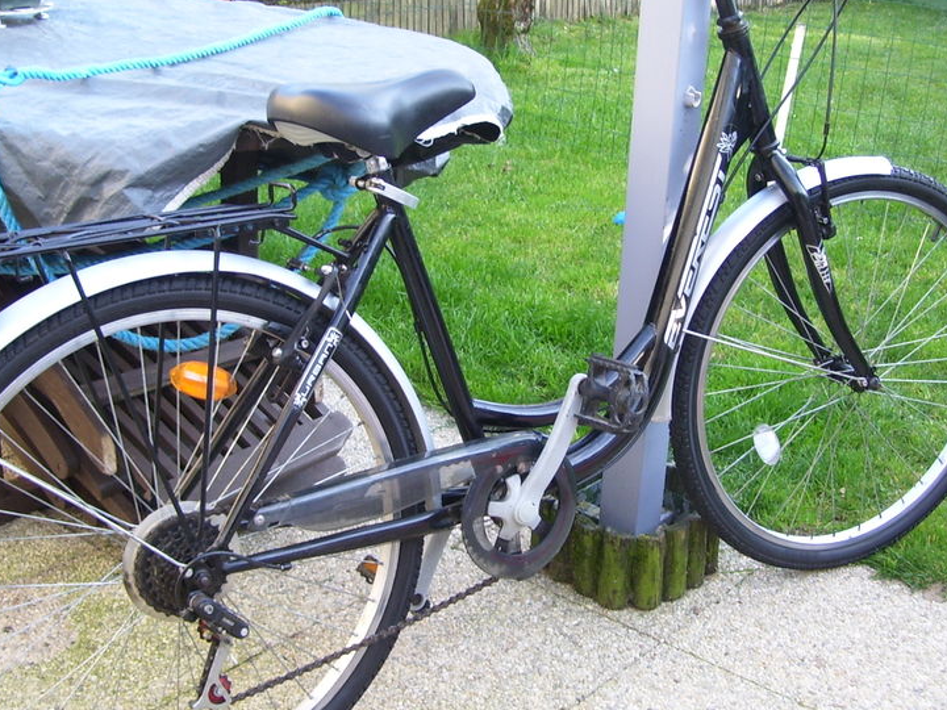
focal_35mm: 50
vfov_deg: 29.1
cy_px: 341
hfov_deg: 38.2
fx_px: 1368
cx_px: 475
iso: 80
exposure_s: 1/60
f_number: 2.7
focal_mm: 6
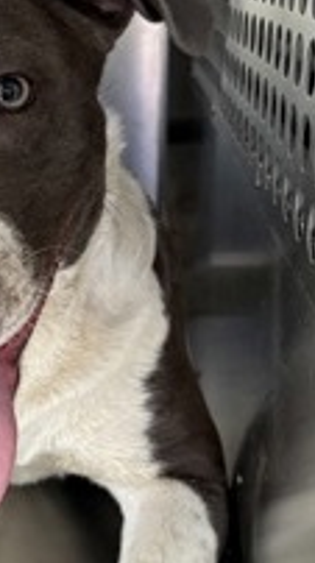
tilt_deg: -13.6
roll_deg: +2.6
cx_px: -121
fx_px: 880
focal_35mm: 59
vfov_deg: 35.5
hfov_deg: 18.5
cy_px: 307
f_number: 1.6
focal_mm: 5.96
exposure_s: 1/60
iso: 320
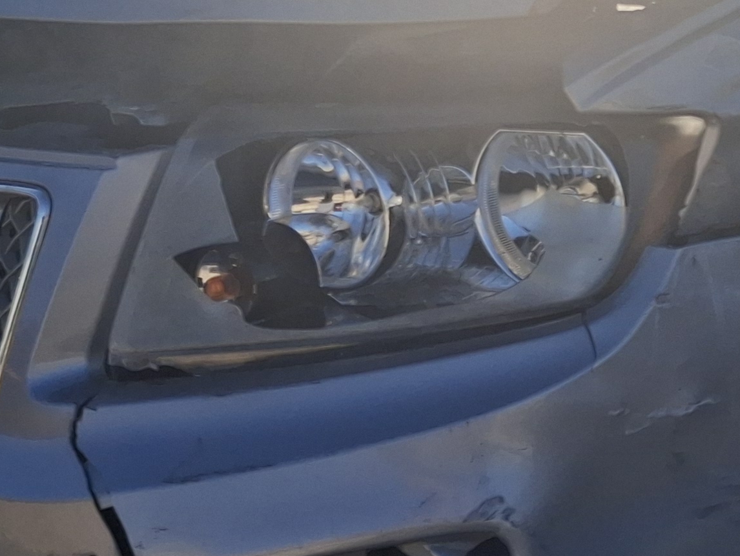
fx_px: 1903
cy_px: 120
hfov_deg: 20.5
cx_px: 898
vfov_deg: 16.5
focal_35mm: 89
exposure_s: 1/4926
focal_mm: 4.69
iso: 32
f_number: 1.8
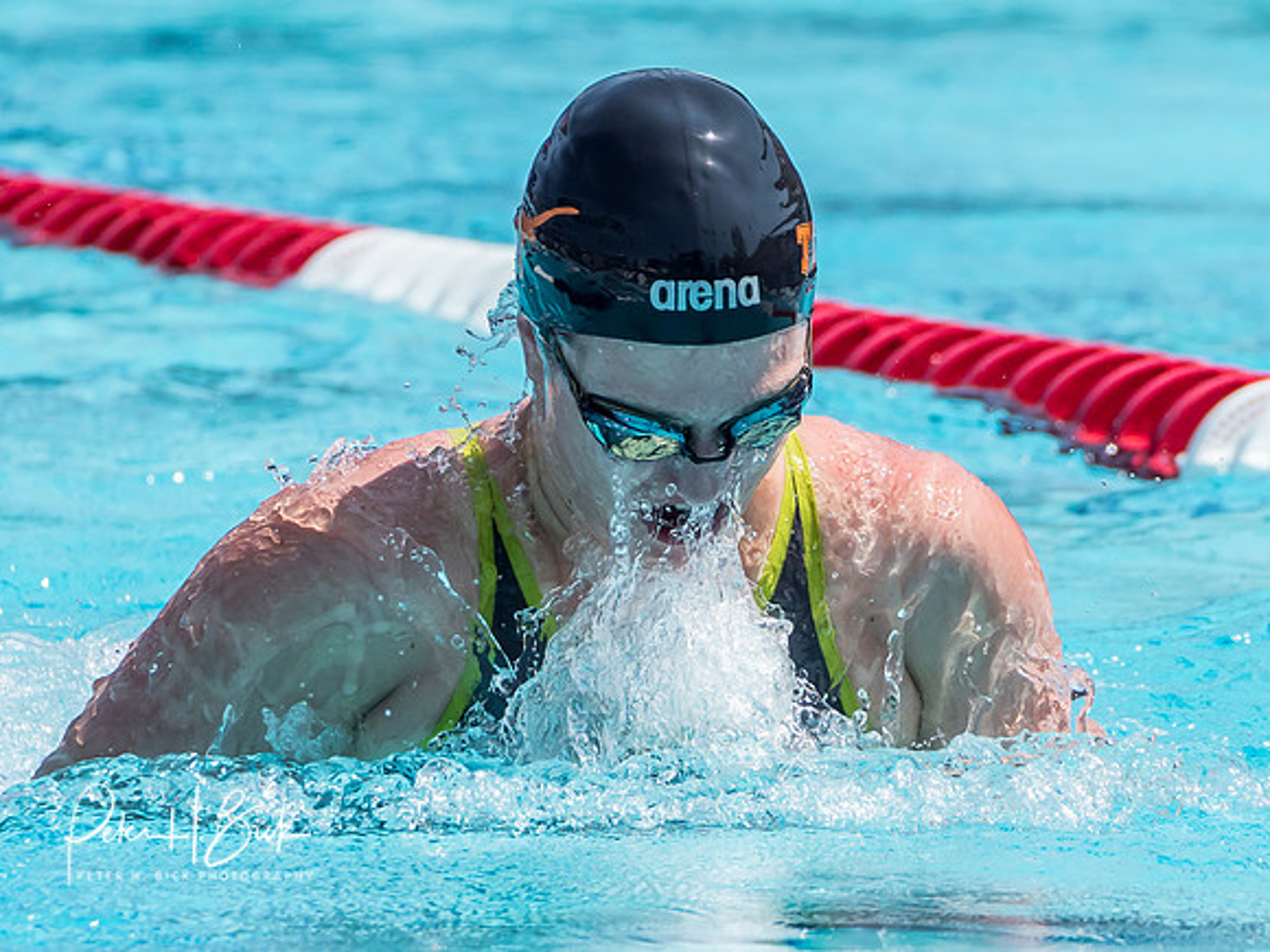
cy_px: 653
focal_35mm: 972
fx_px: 35675
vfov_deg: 1.5
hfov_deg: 2.0
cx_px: 643
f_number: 7.1
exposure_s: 1/1250
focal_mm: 280
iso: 250
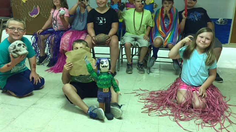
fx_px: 200
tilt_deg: -14.8
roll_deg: -2.1
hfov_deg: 61.0
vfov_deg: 36.5
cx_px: 118
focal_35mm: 32
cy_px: 54
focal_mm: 4.15
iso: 160
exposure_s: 1/30
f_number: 2.2
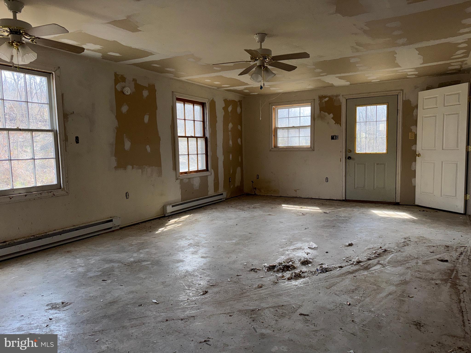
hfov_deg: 71.6
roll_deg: +1.1
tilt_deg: -5.3
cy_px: 176
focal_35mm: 24
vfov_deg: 56.8
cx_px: 236
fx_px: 327
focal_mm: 6.76
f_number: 1.78
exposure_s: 1/439
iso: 50
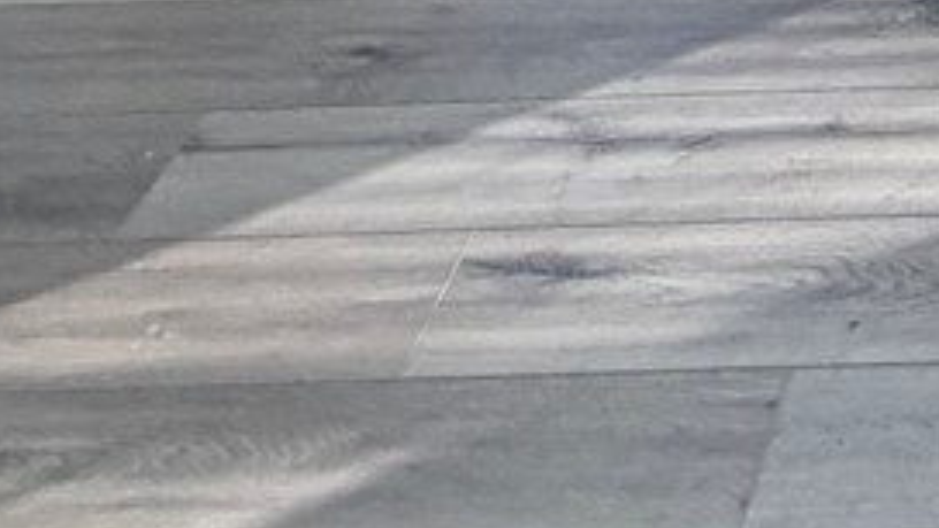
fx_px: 2863
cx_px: 1564
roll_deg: -0.4
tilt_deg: -2.8
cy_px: -1311
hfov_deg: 16.3
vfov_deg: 8.1
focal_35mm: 115
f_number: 2.2
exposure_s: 1/120
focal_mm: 2.22
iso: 32
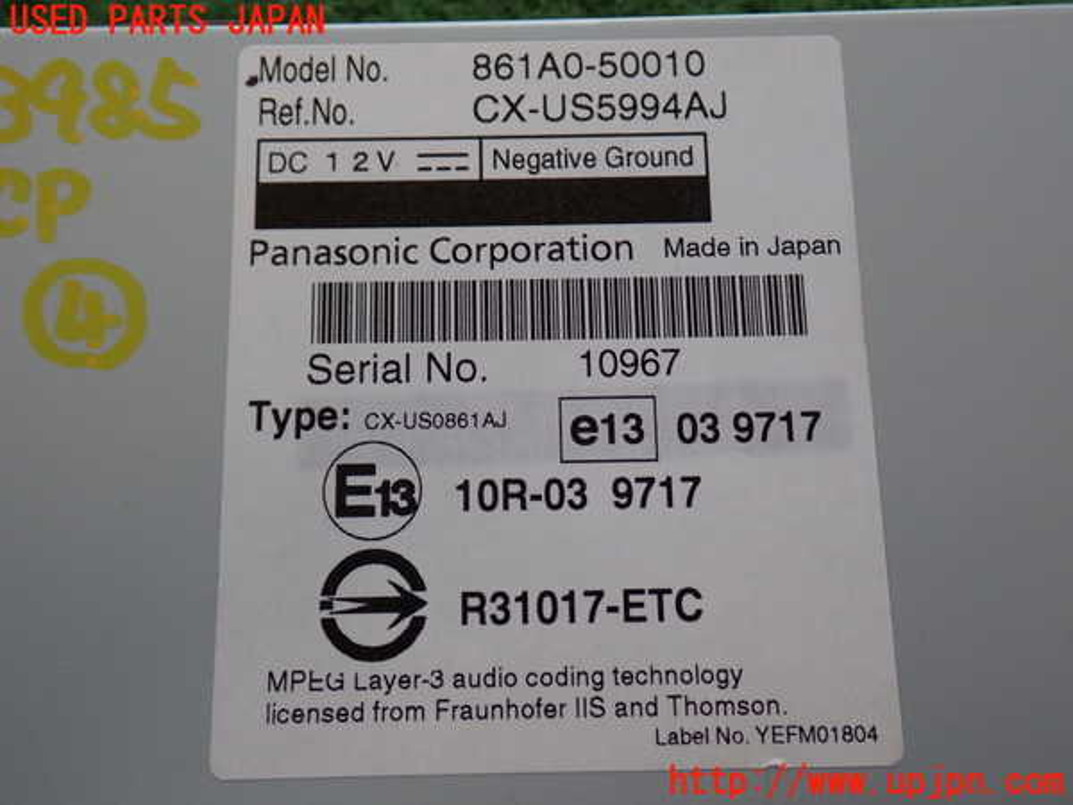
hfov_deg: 49.0
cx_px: 536
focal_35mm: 38
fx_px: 1178
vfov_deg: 37.7
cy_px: 402
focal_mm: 6.83
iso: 200
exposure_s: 1/40
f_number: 2.7
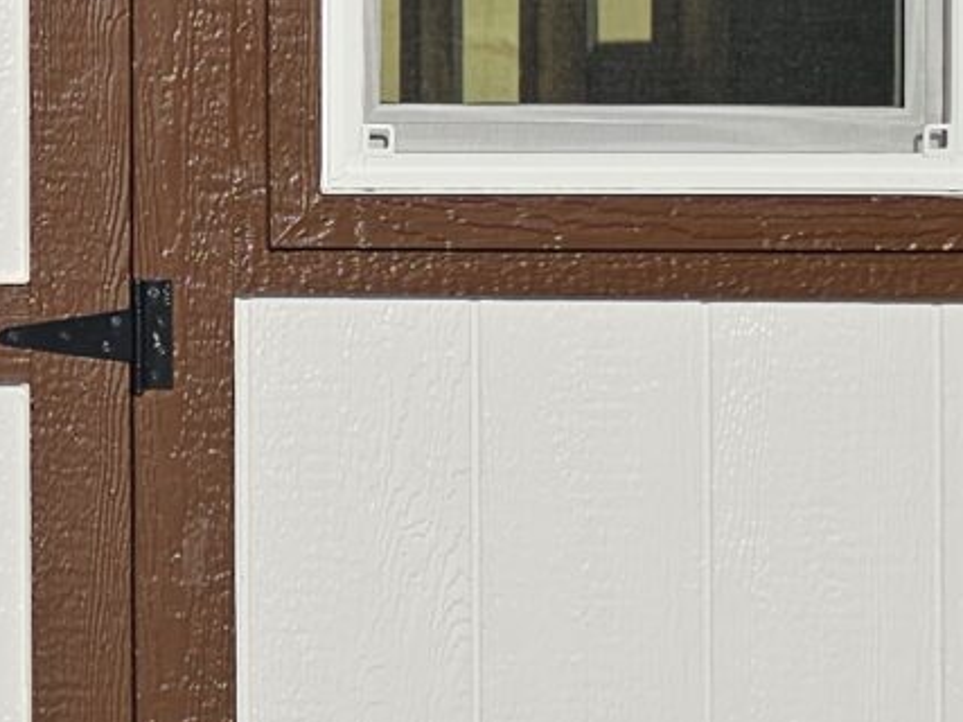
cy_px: -74
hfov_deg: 12.6
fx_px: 3838
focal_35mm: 138
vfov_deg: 10.6
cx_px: -927
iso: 10
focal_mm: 6.3
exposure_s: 1/1728
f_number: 1.7
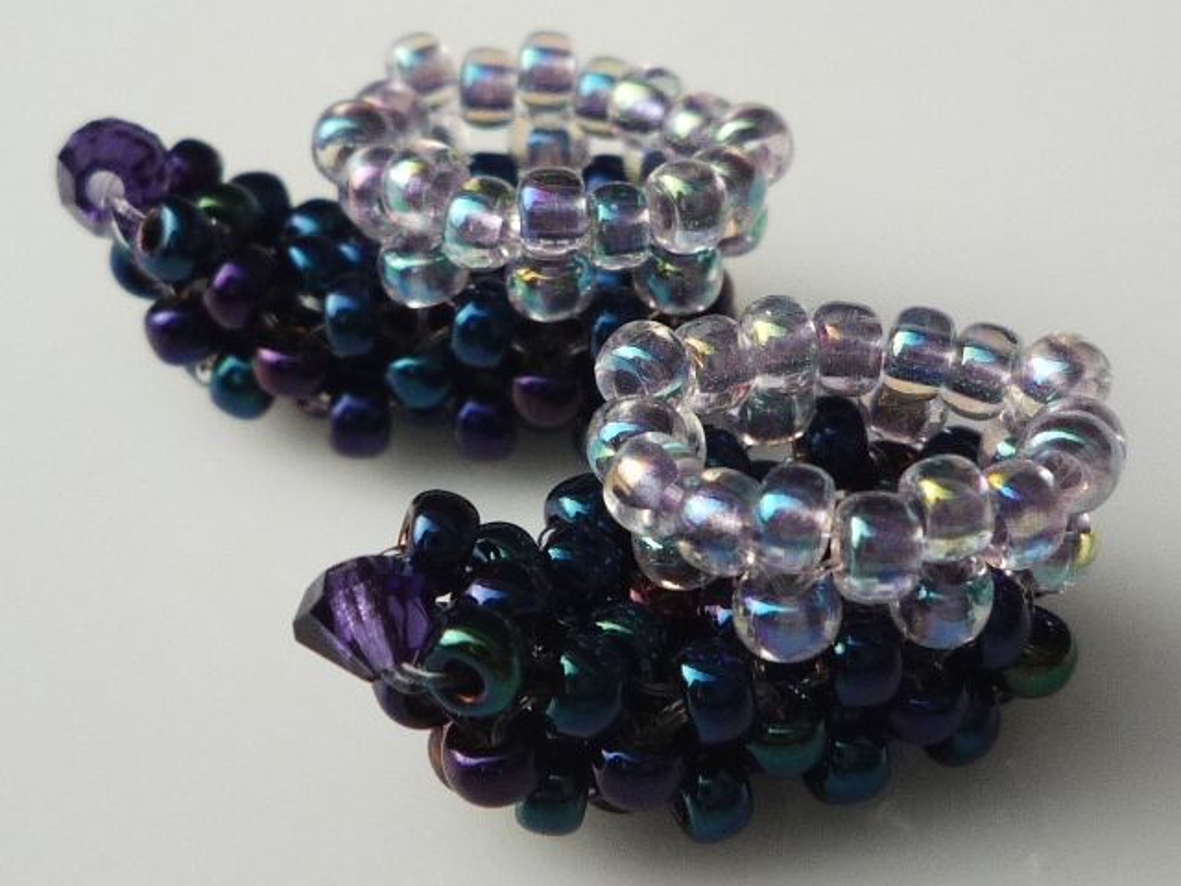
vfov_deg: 54.9
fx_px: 853
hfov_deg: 69.4
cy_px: 443
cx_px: 590
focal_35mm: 25
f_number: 3.5
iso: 100
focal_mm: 4.4
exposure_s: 1/500
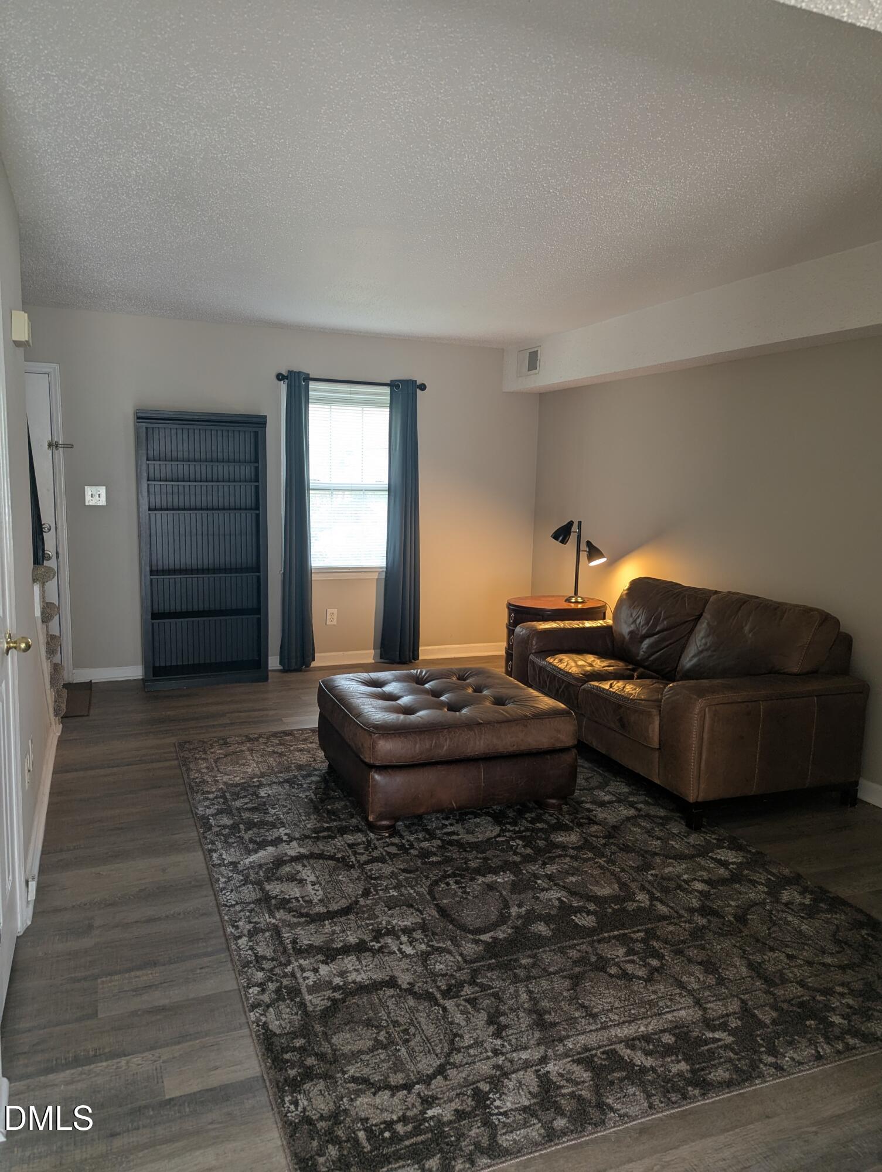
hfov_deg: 56.9
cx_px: 441
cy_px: 586
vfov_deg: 71.5
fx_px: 814
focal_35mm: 24
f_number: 1.85
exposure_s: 1/23.8
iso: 67
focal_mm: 6.81
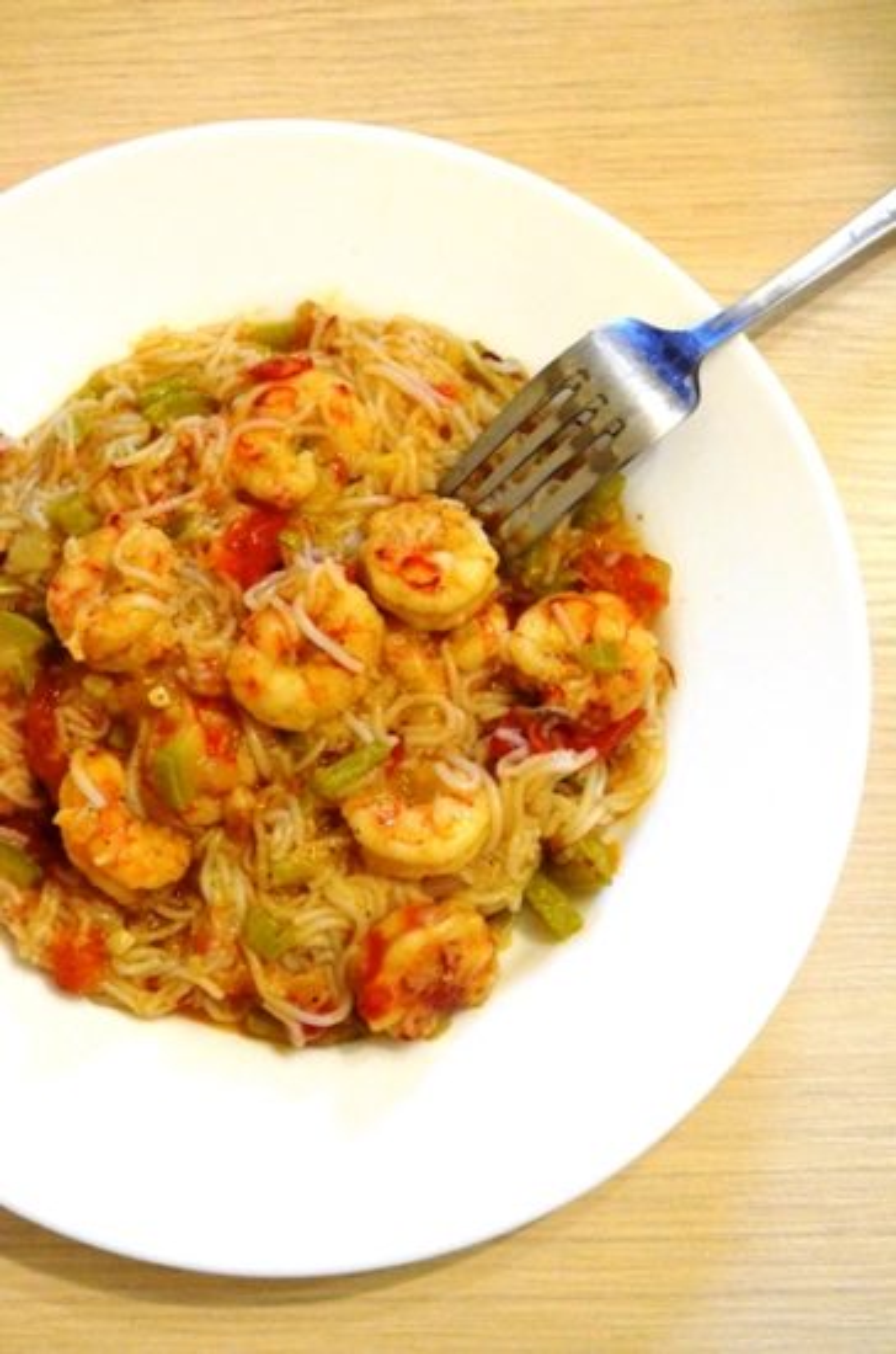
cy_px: 677
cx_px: 448
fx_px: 1970
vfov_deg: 37.9
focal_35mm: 52
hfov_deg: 25.6
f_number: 7.1
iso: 4000
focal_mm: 35
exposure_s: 1/30
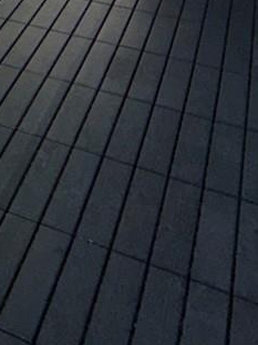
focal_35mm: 72
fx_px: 716
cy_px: -283
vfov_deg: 19.7
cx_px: -164
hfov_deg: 17.6
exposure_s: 1/1001
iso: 16
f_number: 2.2
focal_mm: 2.22
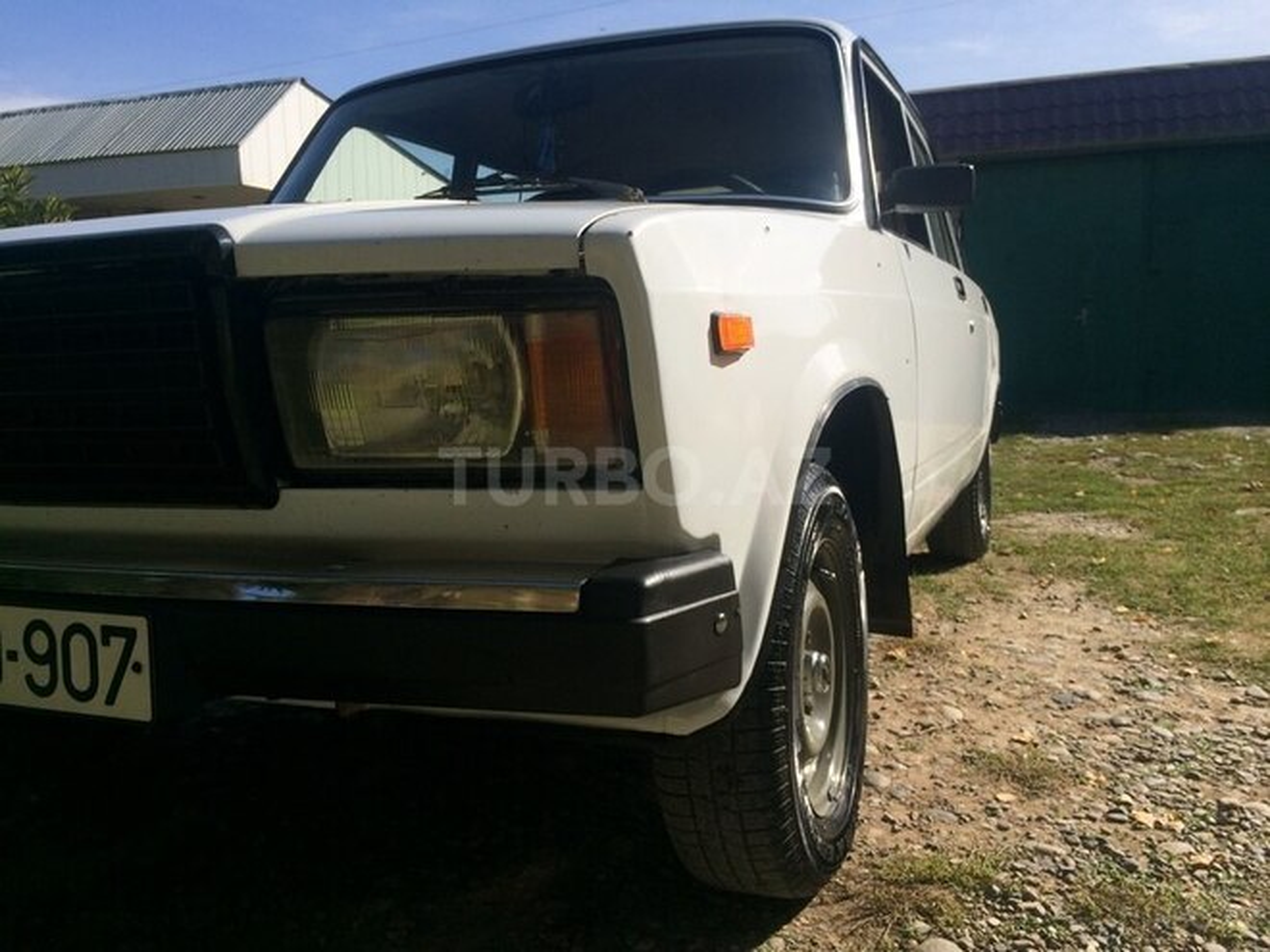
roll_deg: +0.1
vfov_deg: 48.2
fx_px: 1064
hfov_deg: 61.7
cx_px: 635
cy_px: 476
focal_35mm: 29
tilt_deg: -5.7
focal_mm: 4.15
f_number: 2.2
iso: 32
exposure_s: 1/2160
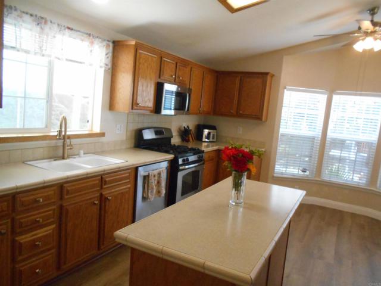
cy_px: 143
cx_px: 190
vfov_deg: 53.1
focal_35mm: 26
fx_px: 286
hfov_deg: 67.3
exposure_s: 1/160
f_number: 3.2
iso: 800
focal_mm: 4.6
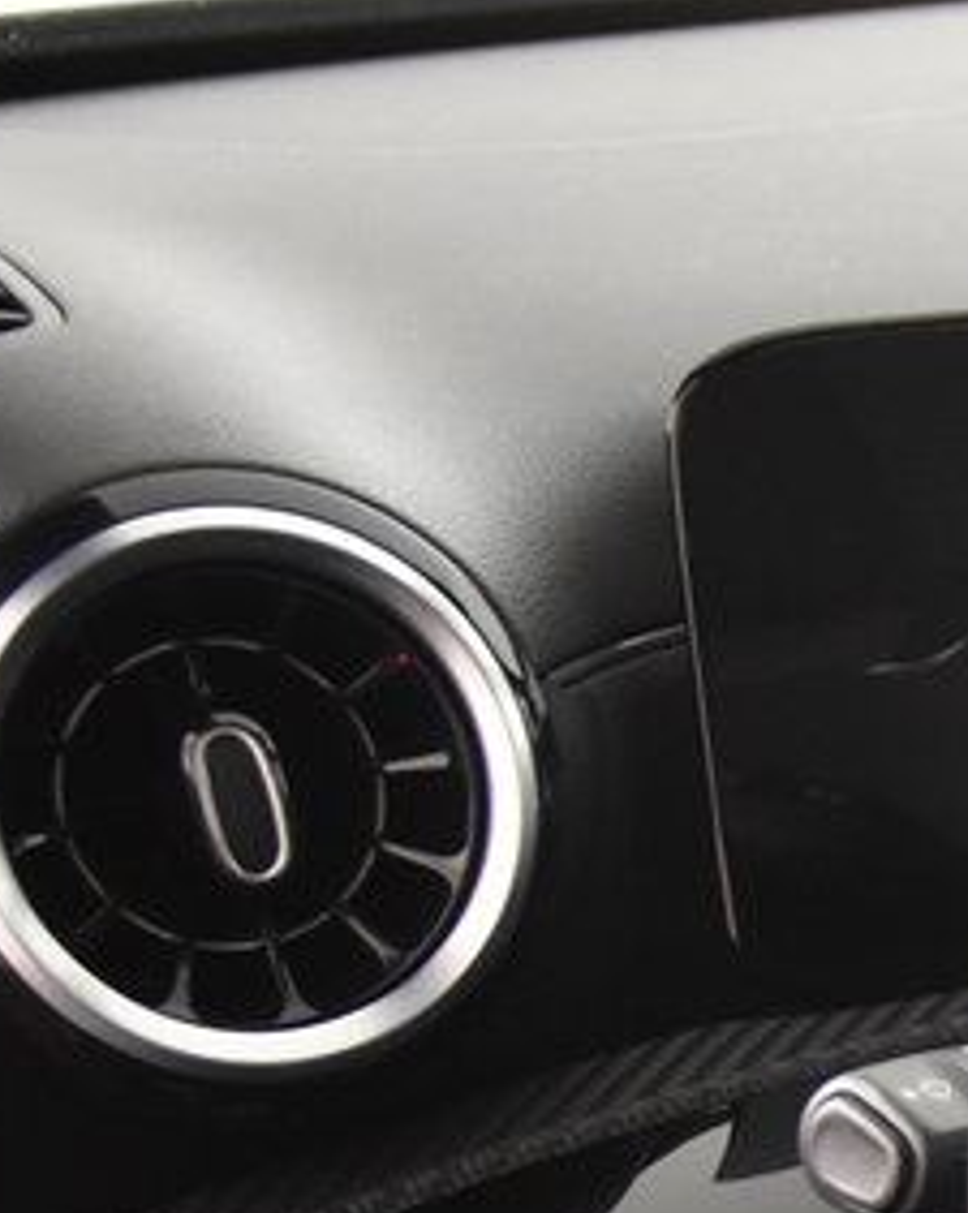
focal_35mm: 128
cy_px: 1662
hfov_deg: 10.4
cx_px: 2345
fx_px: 4591
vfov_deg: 14.3
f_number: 2.8
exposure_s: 1/30
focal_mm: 20
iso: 2000
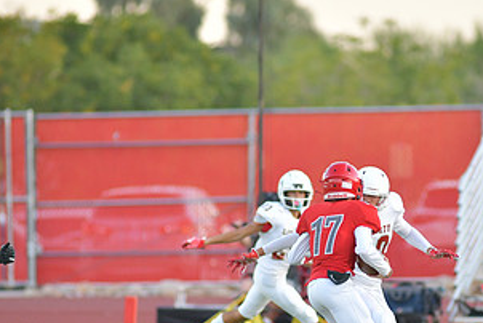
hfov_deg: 3.6
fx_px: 7735
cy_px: 255
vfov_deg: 2.4
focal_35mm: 576
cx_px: 329
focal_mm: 300
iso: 1250
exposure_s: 1/1250
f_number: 3.5
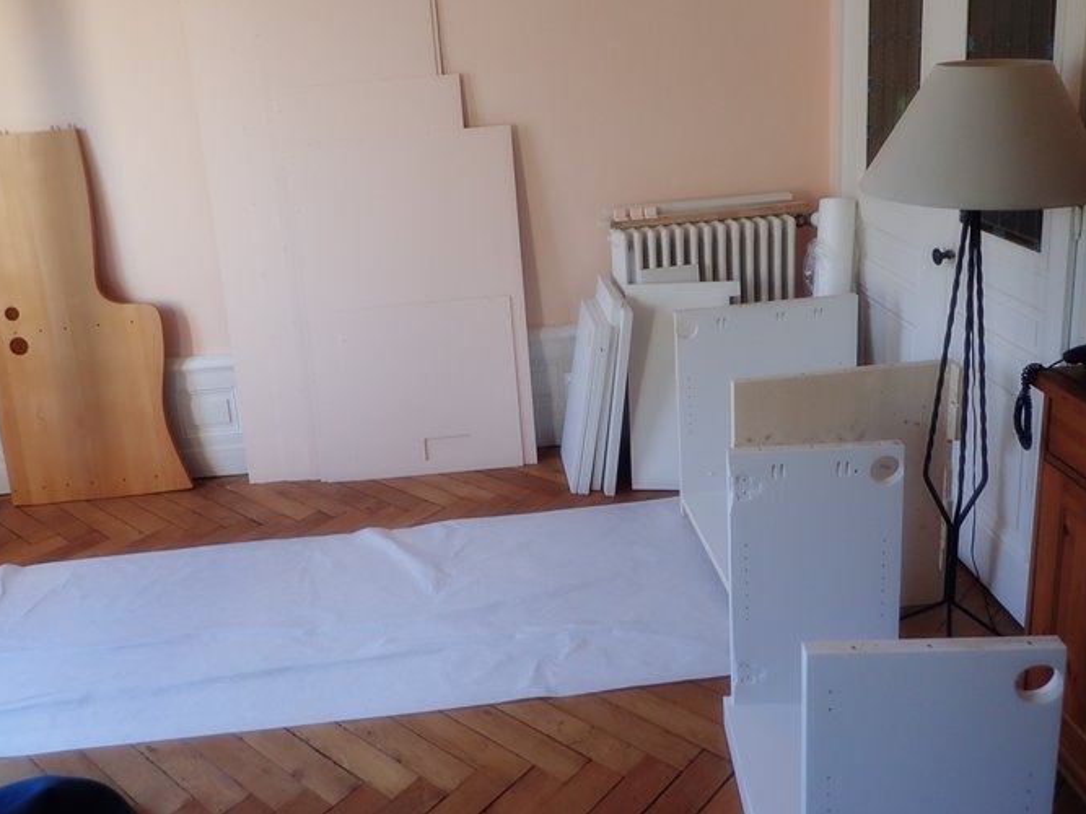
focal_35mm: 30
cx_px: 438
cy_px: 327
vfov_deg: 46.5
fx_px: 941
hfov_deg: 59.5
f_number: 2
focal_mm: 4.5
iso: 125
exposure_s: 1/60
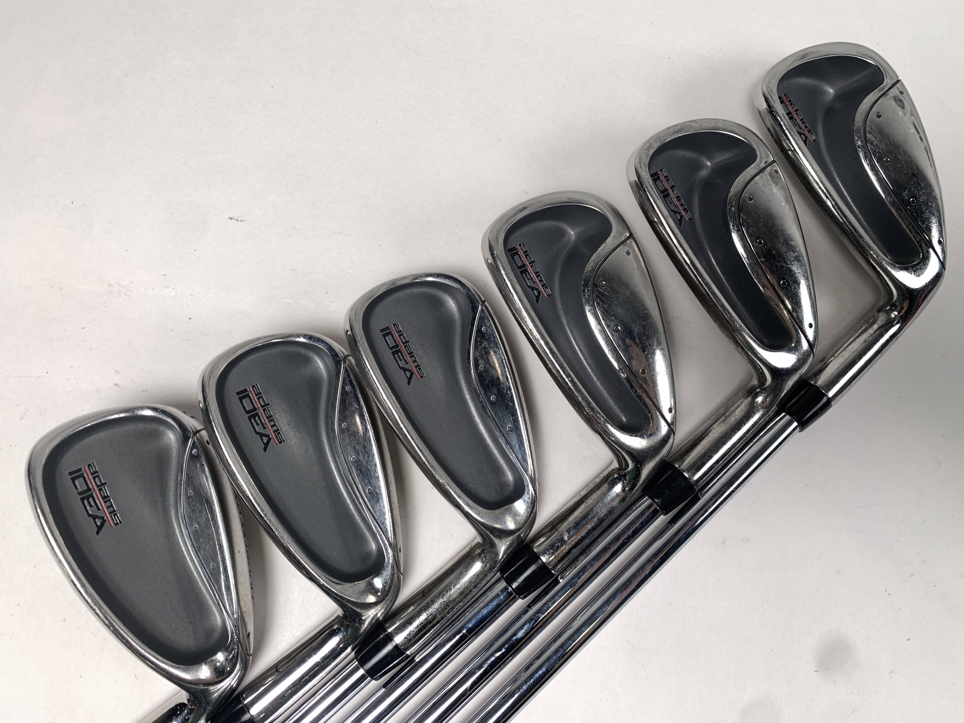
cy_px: 362
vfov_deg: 53.1
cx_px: 482
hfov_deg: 67.3
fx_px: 724
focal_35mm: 26
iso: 25
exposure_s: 1/120
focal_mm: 4.25
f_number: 1.8
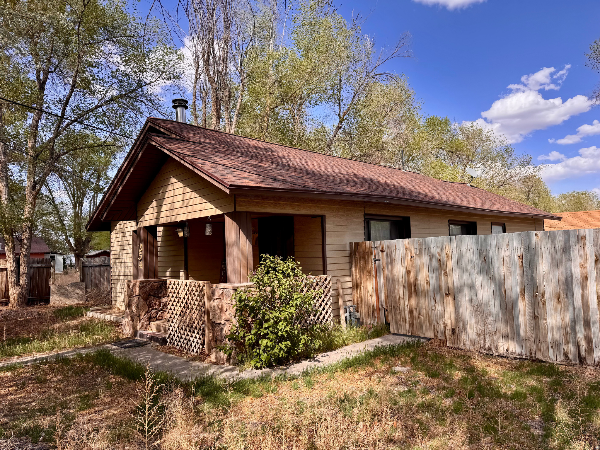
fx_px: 416
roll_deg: +1.4
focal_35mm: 24
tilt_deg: +3.0
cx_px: 300
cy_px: 225
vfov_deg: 56.8
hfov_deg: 71.6
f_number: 1.78
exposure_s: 1/1637
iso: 80
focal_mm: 6.76
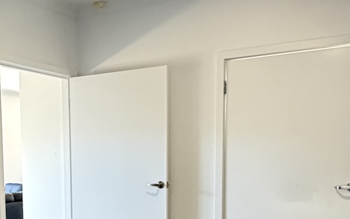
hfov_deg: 37.3
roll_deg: +1.6
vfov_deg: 23.4
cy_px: 218
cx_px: 88
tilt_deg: -6.7
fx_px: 505
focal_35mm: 53
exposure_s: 1/50
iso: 640
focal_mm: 2.22
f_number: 2.2
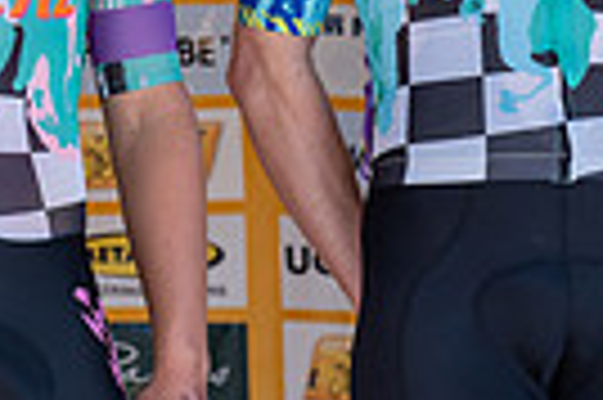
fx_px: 5069
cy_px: -308
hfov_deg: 6.7
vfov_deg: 4.5
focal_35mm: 303
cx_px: -360
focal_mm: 70
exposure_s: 1/1000
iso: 1250
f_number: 5.6
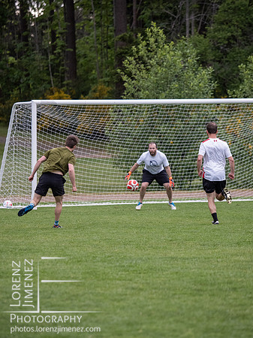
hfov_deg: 6.2
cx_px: 126
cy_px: 169
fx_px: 2341
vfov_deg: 8.3
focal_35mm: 240
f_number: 2.8
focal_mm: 120
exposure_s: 1/1250
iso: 1250
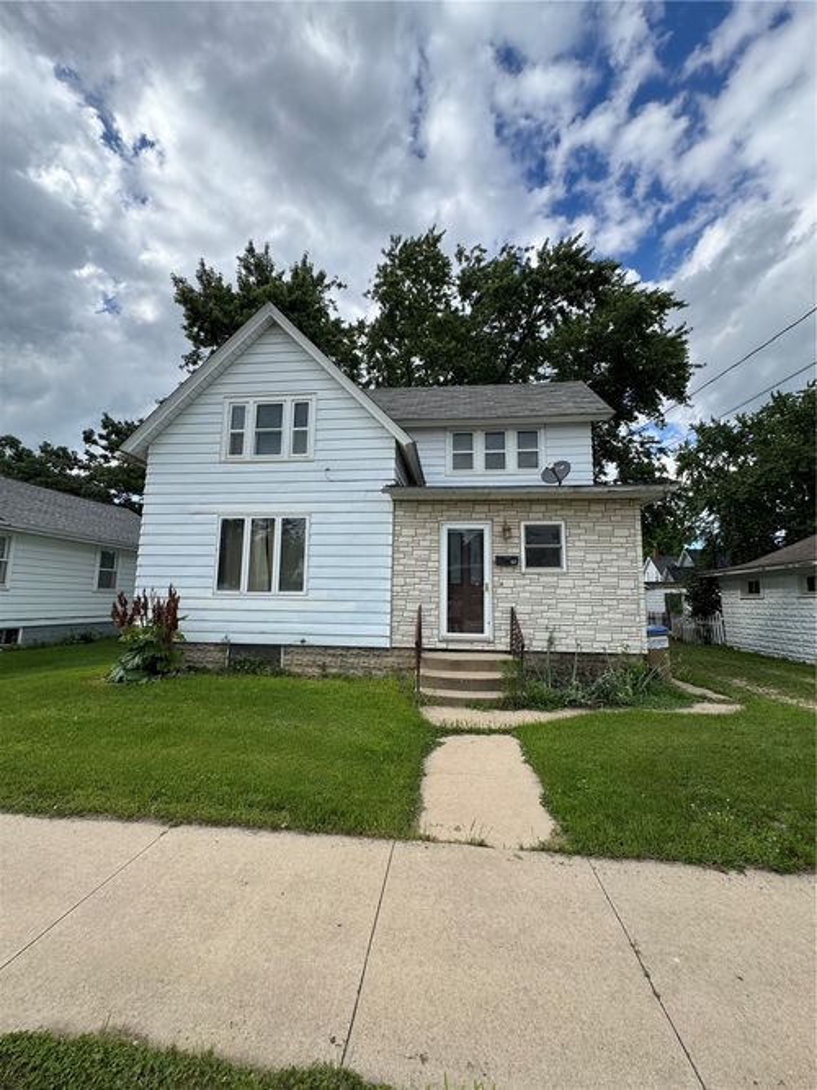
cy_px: 545
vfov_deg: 102.1
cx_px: 408
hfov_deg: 85.7
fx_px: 441
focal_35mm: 14
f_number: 2.2
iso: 50
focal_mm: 2.22
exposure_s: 1/1048
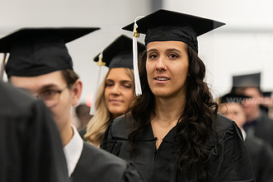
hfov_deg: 9.4
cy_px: 117
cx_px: 189
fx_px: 1661
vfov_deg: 6.3
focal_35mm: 219
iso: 3200
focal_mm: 125
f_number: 3.2
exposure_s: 1/200
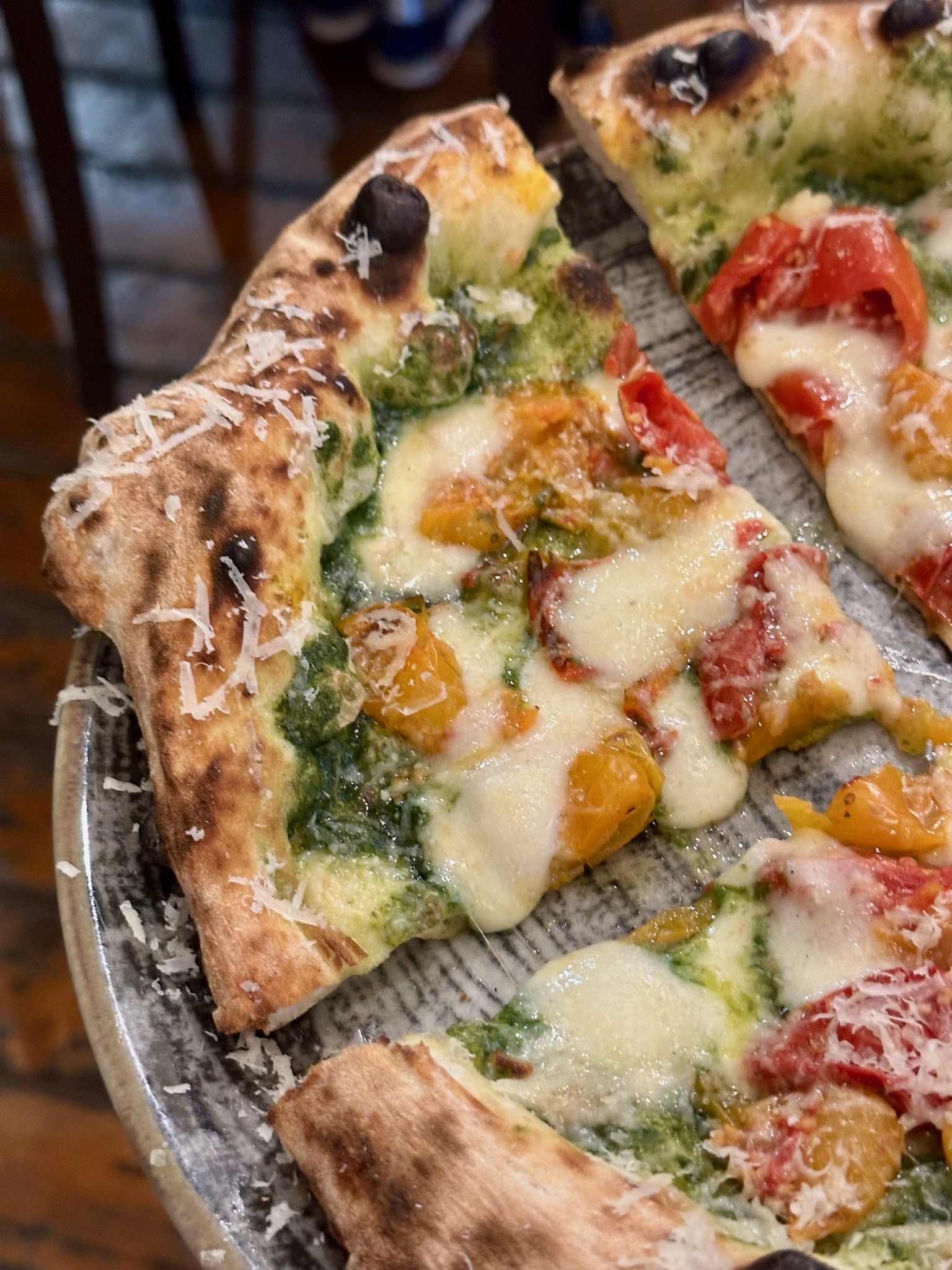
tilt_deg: -53.1
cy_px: 635
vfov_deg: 39.7
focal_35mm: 48
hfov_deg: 30.3
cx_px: 476
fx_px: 1760
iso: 320
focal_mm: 6.86
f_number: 1.78
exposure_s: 1/33
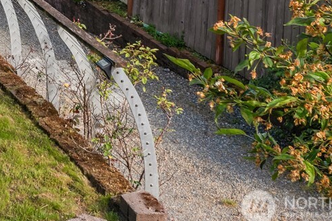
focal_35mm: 97
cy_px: -150
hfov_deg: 18.6
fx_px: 894
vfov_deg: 13.0
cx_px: -168
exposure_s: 1/240
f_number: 5
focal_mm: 10.26
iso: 100
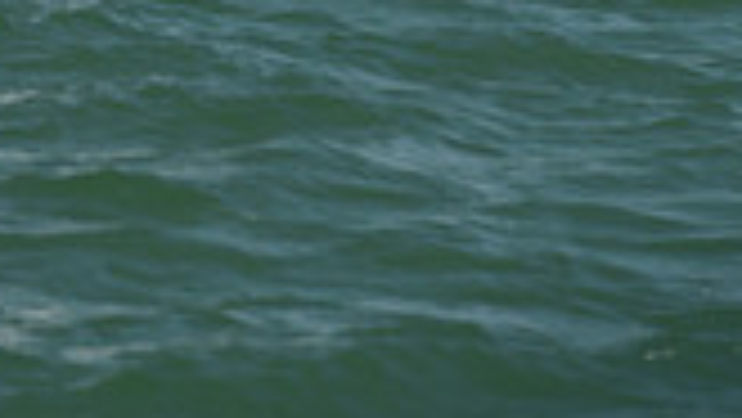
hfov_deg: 4.9
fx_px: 8681
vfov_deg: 2.7
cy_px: -854
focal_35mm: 441
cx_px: -97
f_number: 5.6
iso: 250
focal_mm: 120
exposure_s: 1/800
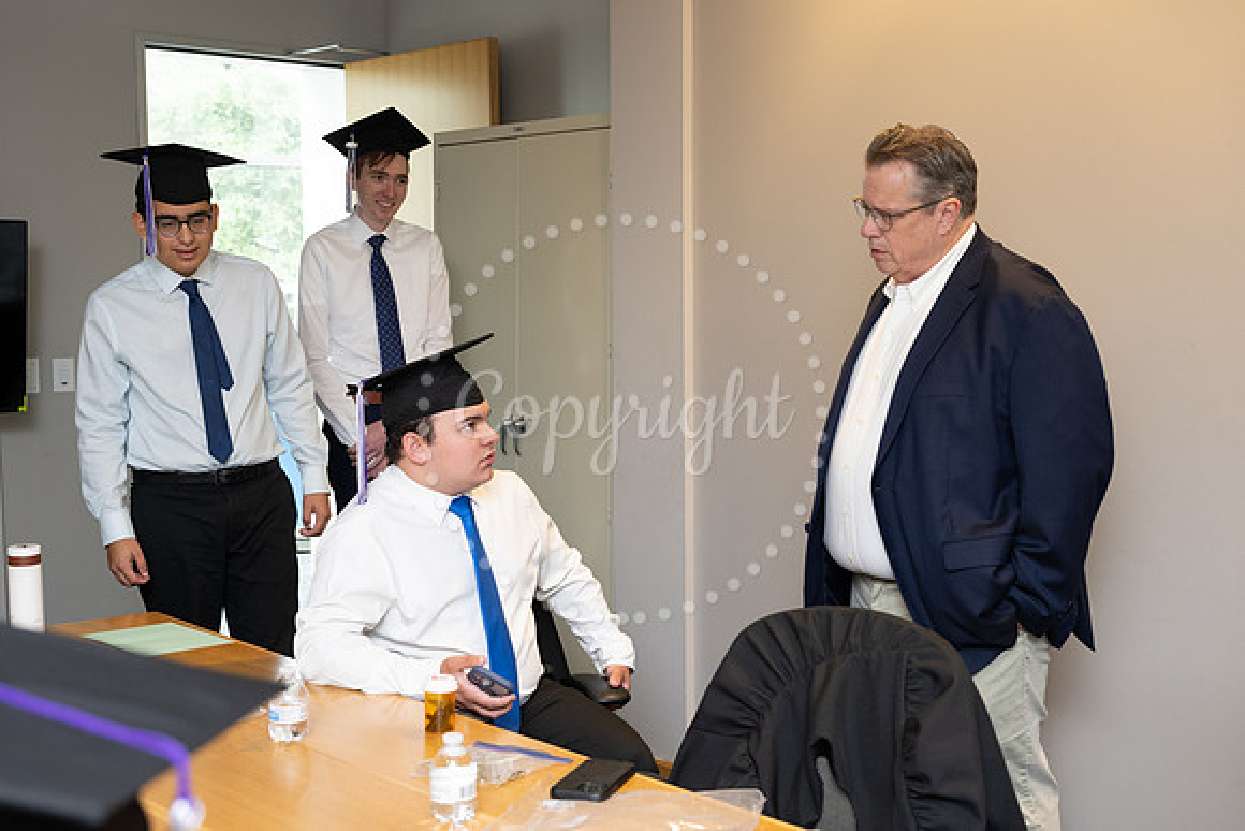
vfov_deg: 31.2
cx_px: 622
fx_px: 1487
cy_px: 416
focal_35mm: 43
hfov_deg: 45.4
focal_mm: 43
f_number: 5
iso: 1000
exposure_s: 1/125
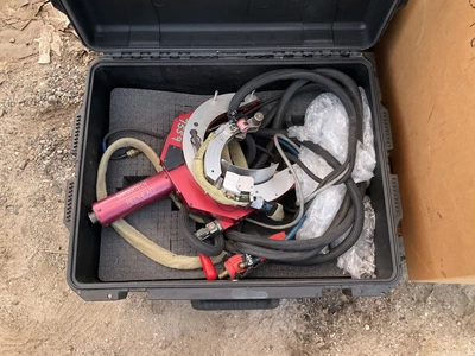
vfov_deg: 48.2
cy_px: 178
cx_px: 238
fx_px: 398
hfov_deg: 61.7
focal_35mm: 29
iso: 100
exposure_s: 1/60
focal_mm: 3
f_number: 1.8
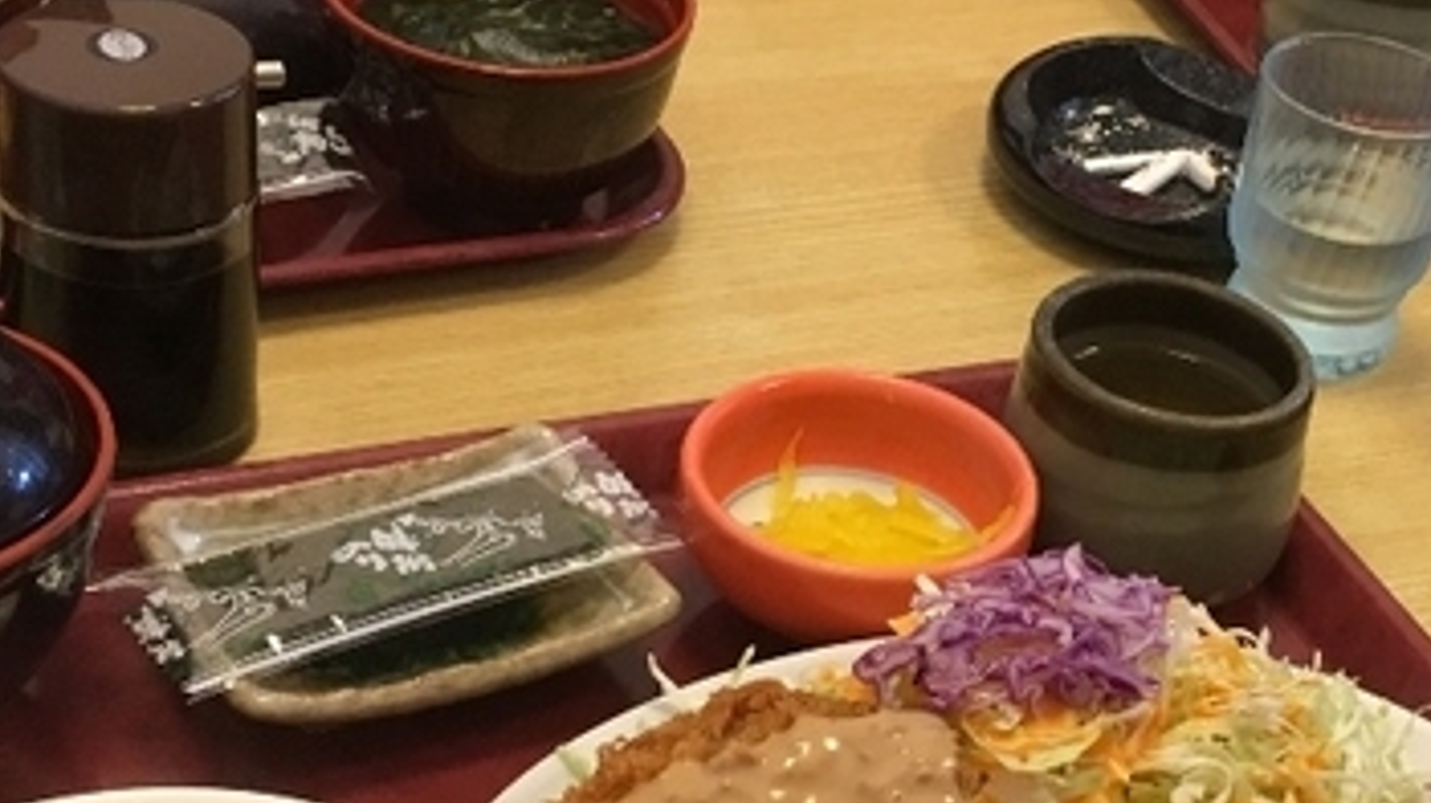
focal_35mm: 72
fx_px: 2731
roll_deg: -11.3
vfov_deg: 16.7
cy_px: 514
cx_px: 1044
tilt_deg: -34.4
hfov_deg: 29.0
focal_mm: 4.15
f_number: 2.2
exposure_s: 1/30
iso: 100
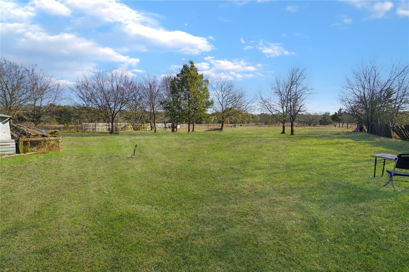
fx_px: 193
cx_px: 204
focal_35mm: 17
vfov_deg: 70.4
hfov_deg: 93.3
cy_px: 136
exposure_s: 1/125
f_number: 10
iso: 100
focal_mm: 17
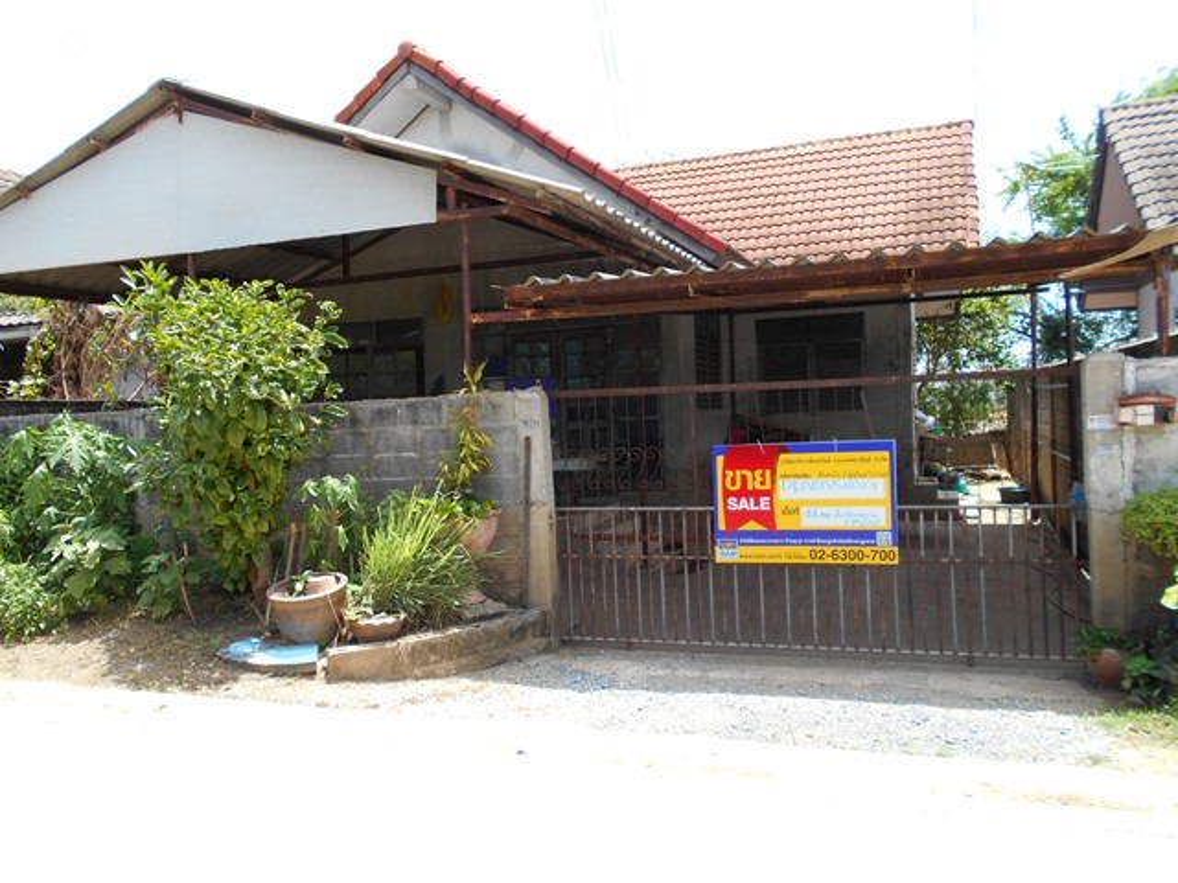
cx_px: 589
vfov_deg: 53.1
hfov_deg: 67.3
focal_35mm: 26
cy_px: 442
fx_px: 885
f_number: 3.2
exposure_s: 1/250
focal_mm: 4.6
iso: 80
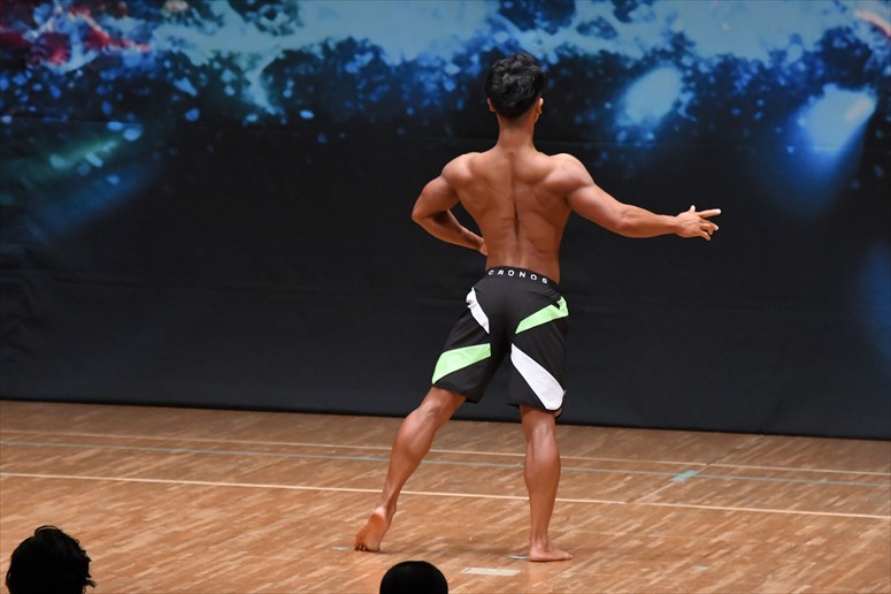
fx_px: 7050
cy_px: 297
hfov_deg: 7.2
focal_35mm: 285
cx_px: 446
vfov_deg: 4.8
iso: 6400
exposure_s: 1/400
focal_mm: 190
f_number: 5.6
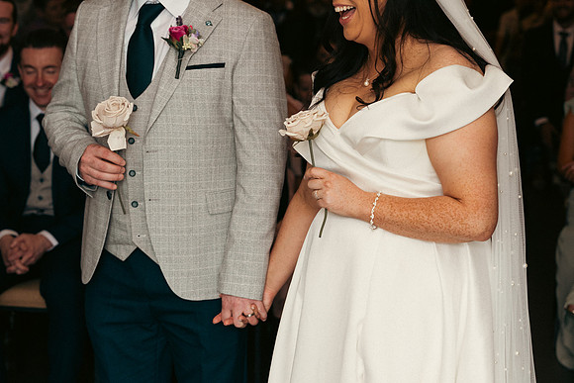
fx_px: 1387
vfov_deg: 15.7
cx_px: 287
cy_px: 192
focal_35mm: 87
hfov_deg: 23.4
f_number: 3.5
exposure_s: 1/160
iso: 400
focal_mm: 58
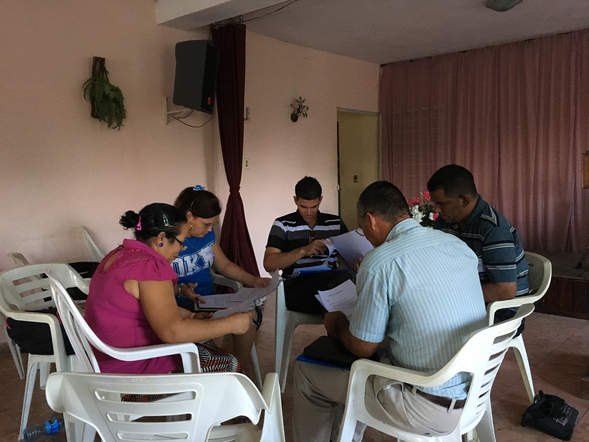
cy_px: 221
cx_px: 294
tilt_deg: -3.4
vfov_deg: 48.2
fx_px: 493
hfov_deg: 61.7
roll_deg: +1.2
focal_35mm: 29
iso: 200
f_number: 2.2
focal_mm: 4.15
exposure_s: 1/30
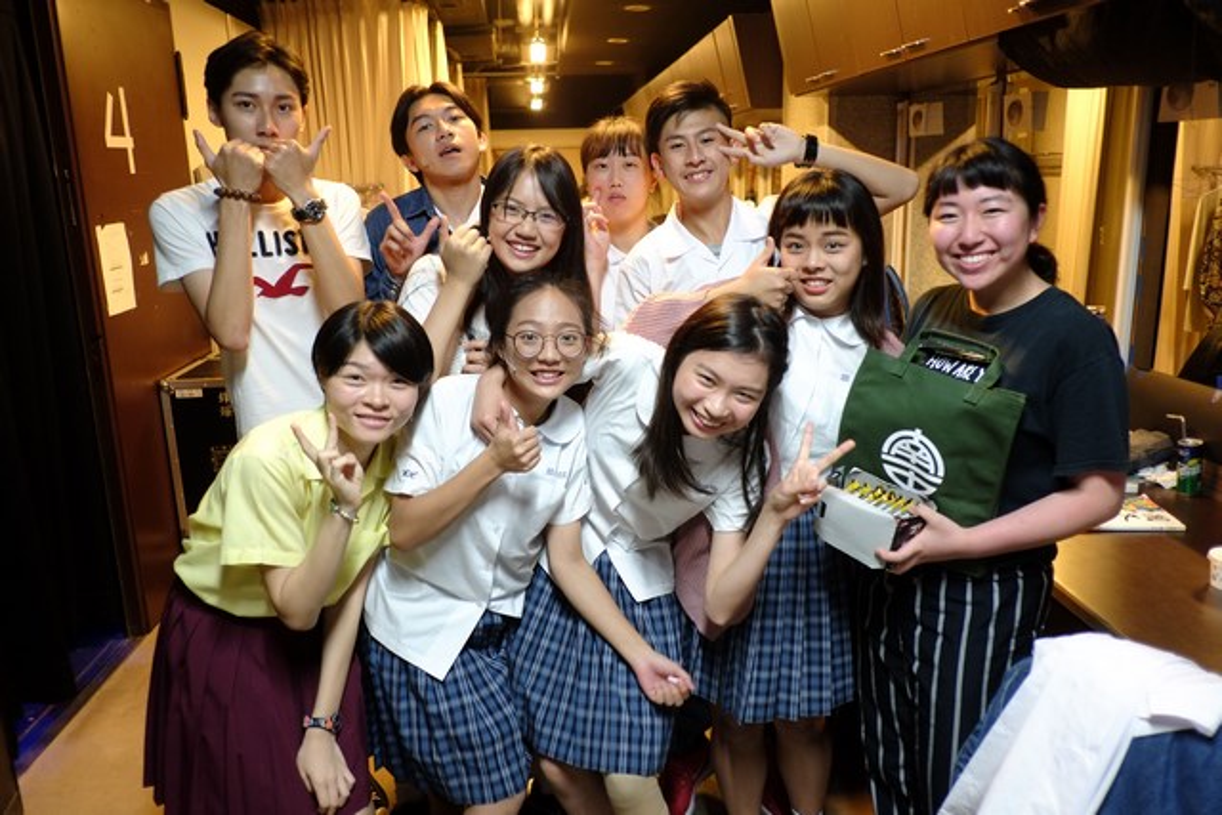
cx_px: 611
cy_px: 408
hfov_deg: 67.4
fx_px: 917
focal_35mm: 27
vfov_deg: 48.0
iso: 1250
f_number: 2
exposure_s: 1/30
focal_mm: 18
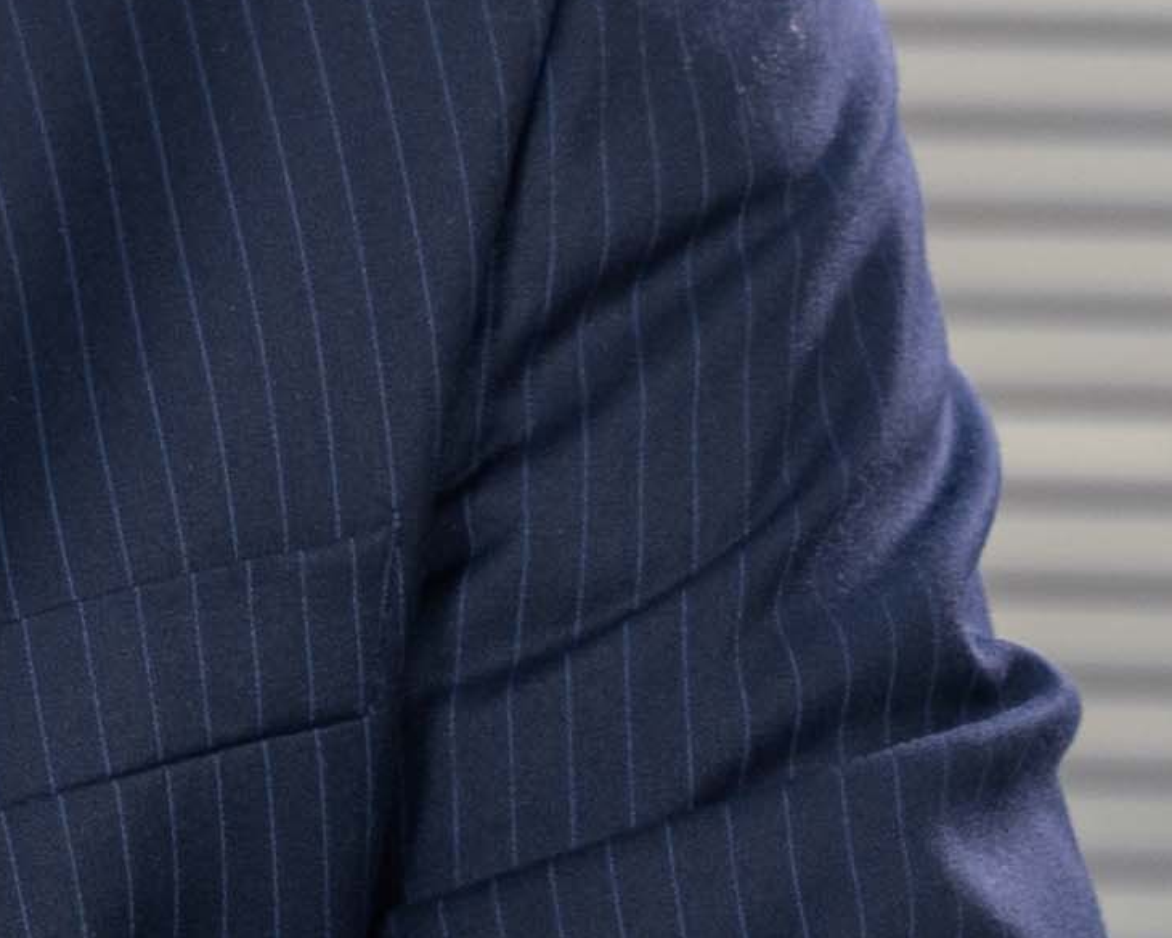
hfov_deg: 3.6
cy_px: -1010
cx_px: -1150
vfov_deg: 2.8
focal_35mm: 540
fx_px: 18731
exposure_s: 1/100
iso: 125
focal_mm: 70
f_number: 2.8
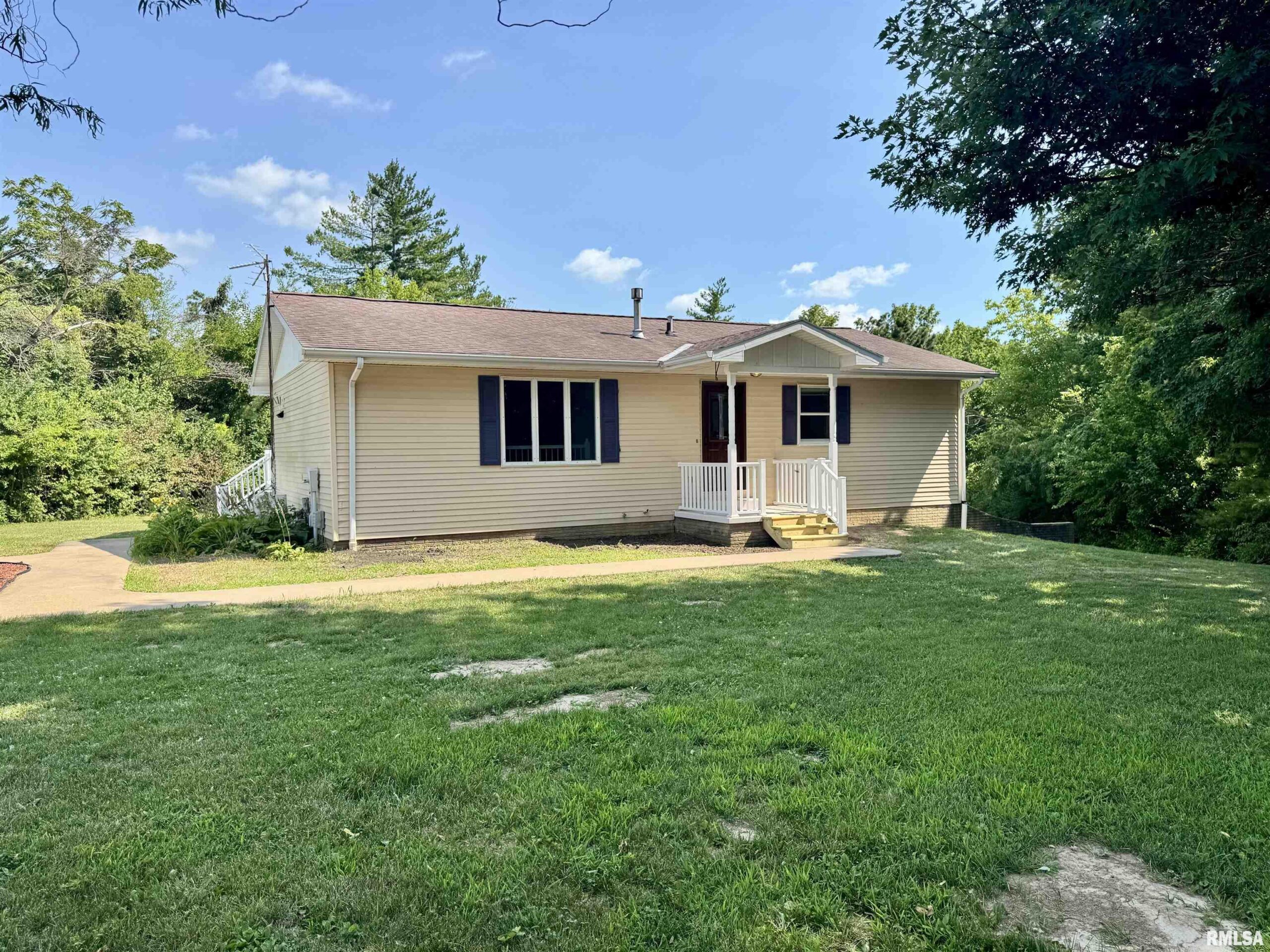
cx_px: 635
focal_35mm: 24
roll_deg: +1.3
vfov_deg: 56.8
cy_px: 476
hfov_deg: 71.6
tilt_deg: -2.5
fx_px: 881
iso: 80
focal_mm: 6.76
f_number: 1.78
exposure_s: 1/2959
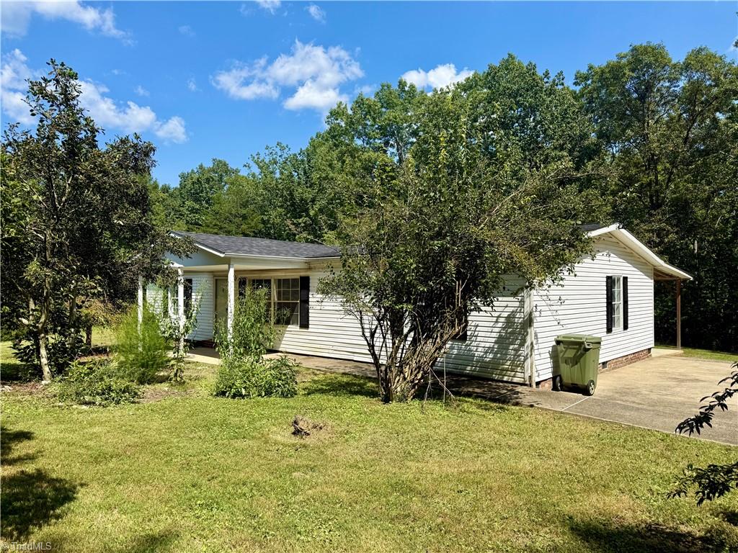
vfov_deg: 56.8
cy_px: 276
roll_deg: -0.3
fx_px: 512
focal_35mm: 24
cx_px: 369
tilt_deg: +1.1
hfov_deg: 71.6
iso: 80
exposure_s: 1/3759
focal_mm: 6.76
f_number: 1.78
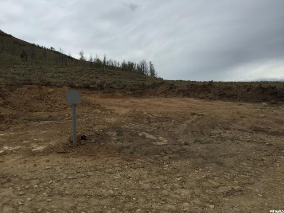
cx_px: 142
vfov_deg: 48.2
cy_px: 106
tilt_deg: -0.2
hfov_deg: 61.7
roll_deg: +3.1
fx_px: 238
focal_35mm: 29
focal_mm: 4.15
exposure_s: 1/1980
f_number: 2.2
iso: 32
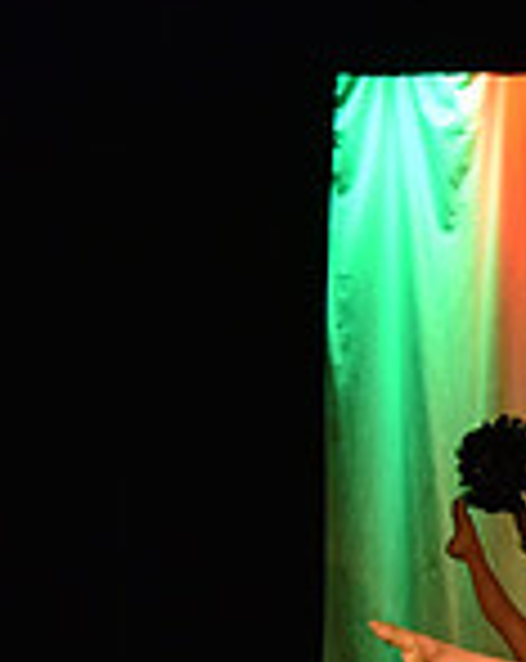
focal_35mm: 260
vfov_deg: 7.4
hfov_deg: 5.8
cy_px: 844
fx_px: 5075
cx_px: 1034
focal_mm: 70
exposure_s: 1/320
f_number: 4
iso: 2000
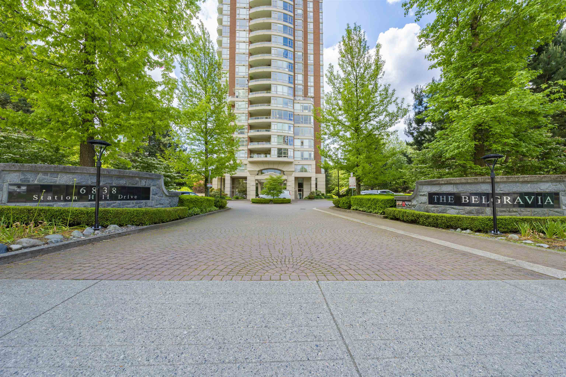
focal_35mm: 12
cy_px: 188
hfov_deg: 112.6
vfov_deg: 90.0
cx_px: 283
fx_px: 189
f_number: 8
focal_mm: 12
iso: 50
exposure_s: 1/160
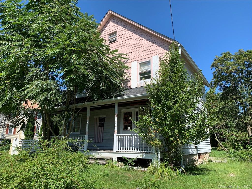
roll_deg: -1.2
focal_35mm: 26
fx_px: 189
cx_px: 126
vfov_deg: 53.1
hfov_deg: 67.3
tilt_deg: +14.0
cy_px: 94
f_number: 1.8
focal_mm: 4.25
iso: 25
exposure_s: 1/1314
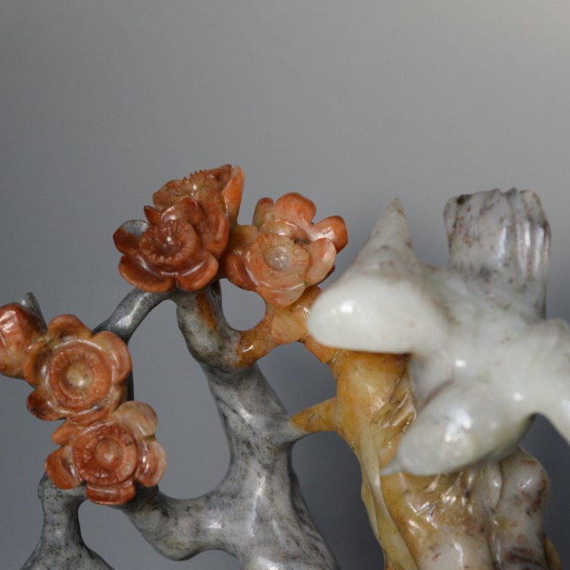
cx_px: 226
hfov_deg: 16.5
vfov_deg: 16.5
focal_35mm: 106
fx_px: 1968
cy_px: 285
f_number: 5.6
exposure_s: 1/125
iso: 1100
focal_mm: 55
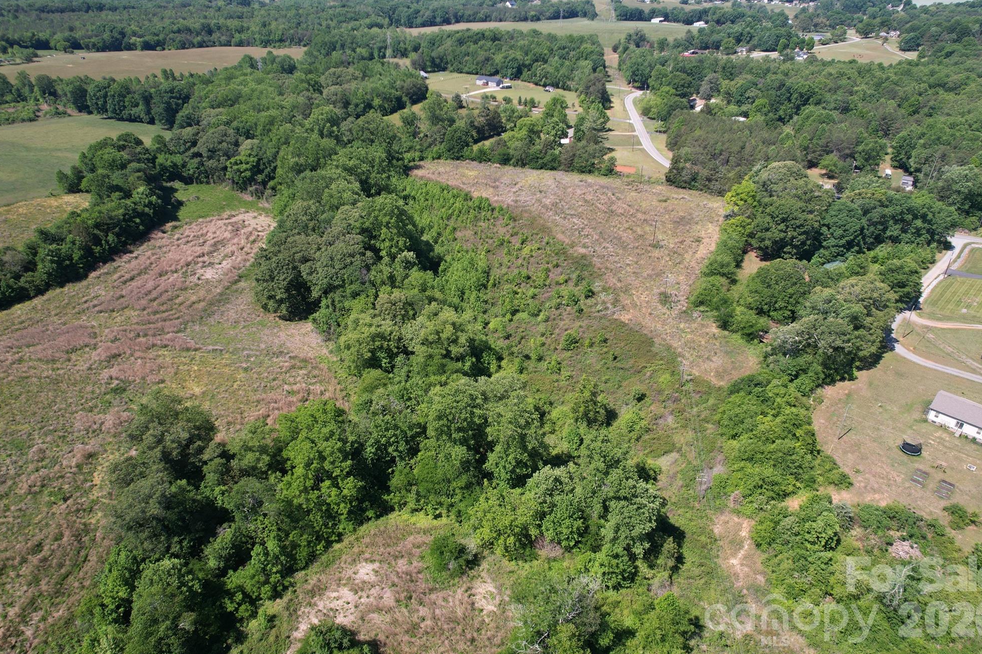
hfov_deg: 76.1
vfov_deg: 55.1
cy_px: 313
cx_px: 493
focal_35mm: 23
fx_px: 627
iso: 100
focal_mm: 8.38
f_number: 2.8
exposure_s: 1/1000
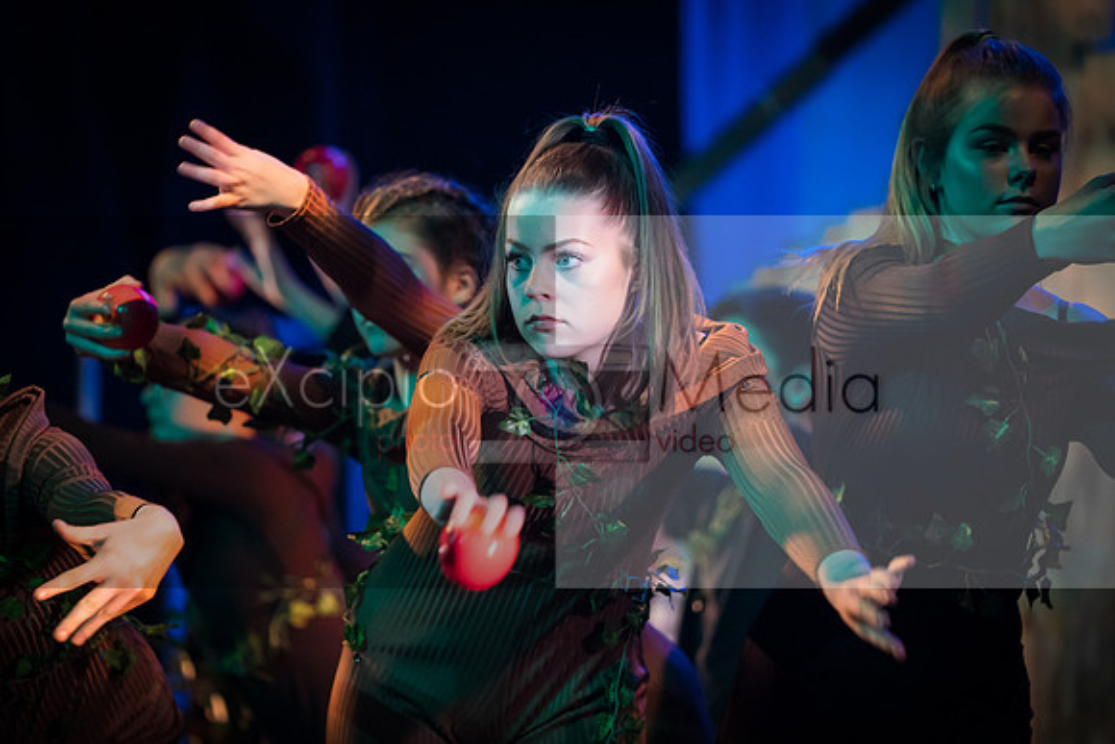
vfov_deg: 6.4
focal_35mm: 214
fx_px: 6625
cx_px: 519
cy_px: 398
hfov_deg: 9.6
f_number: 2.8
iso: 6400
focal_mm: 200
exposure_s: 1/200
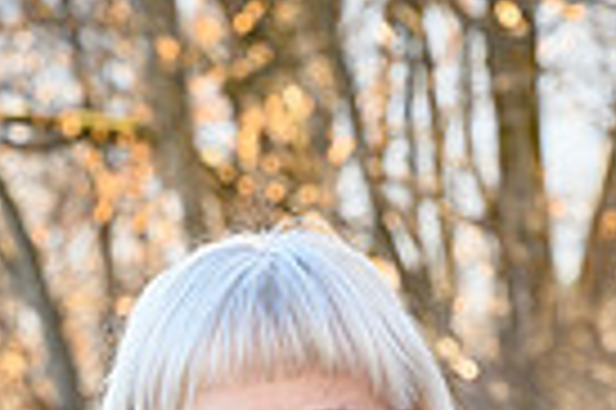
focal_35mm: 296
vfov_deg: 4.6
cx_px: 256
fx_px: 5059
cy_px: 748
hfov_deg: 7.0
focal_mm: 70
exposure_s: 1/125
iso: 100
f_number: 5.6
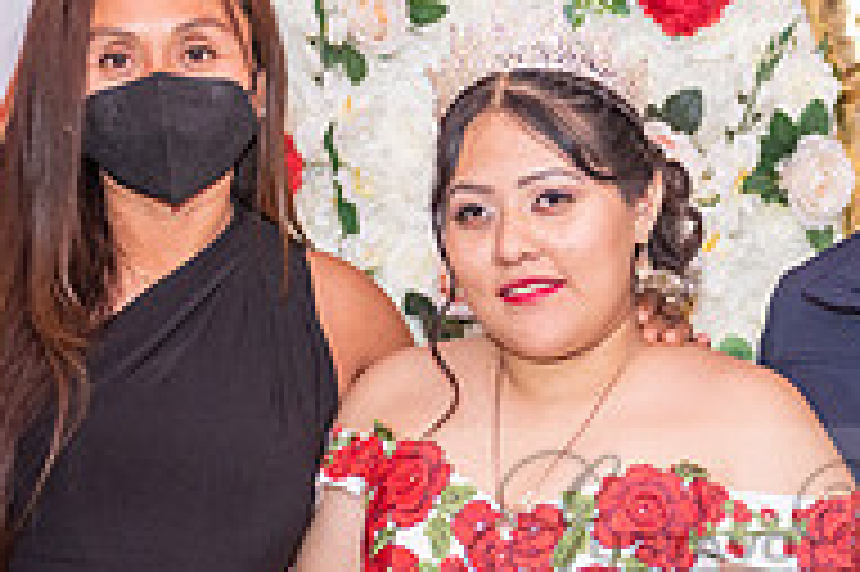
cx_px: 815
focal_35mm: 152
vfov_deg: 9.0
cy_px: 534
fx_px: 3628
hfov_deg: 13.4
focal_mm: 50
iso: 800
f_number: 3.2
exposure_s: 1/160
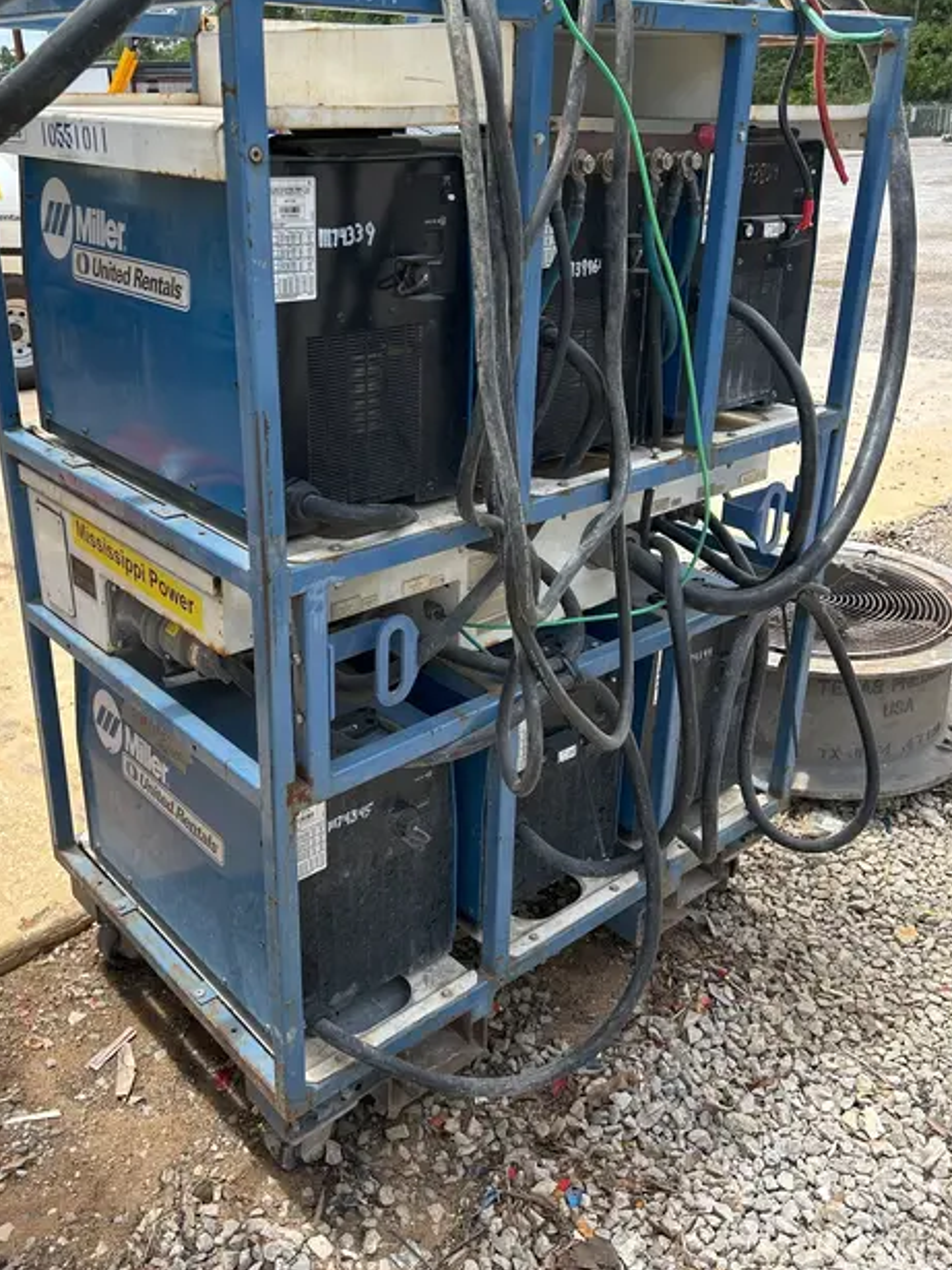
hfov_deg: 45.3
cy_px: 565
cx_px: 411
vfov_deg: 58.2
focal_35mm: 31
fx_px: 1137
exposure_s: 1/1295
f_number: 1.5
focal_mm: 5.7
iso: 50
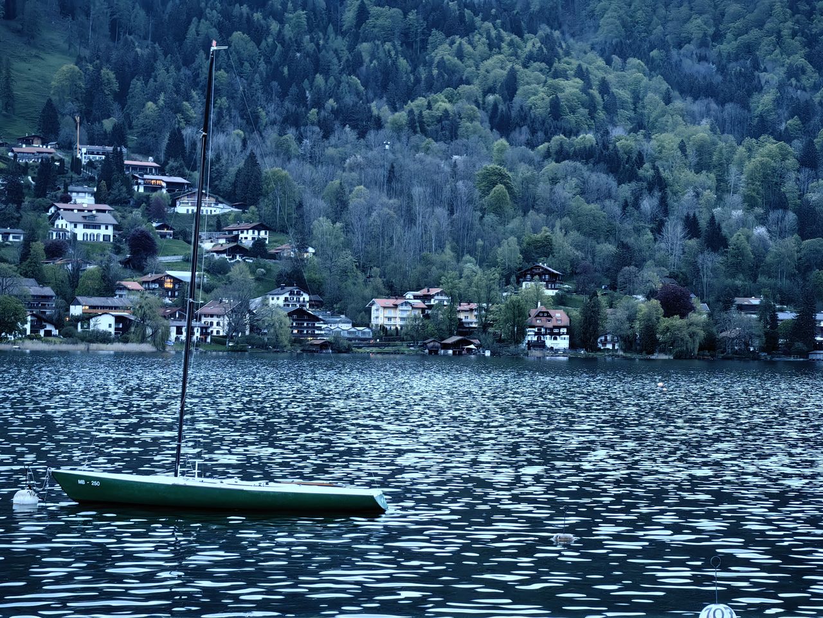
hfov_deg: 20.7
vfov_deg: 15.6
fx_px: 2259
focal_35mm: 95
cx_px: 412
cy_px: 309
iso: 500
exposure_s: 1/33.3
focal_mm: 14.55
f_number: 2.1
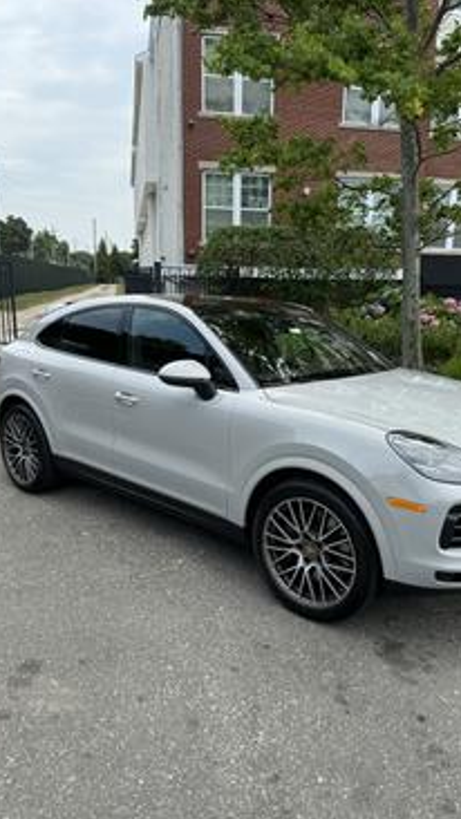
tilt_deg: -11.8
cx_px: 253
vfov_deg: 69.8
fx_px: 586
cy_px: 421
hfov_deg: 42.9
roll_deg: -2.7
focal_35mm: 27
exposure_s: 1/1767
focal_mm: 6.76
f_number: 1.78
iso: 80
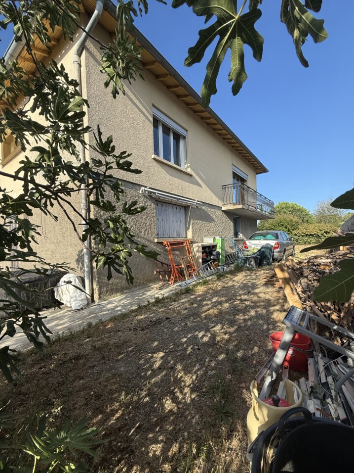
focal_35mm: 15
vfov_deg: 98.1
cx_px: 189
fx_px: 205
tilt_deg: -0.5
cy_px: 248
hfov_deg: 81.6
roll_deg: +1.7
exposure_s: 1/1068
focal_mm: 2.22
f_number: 2.2
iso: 64
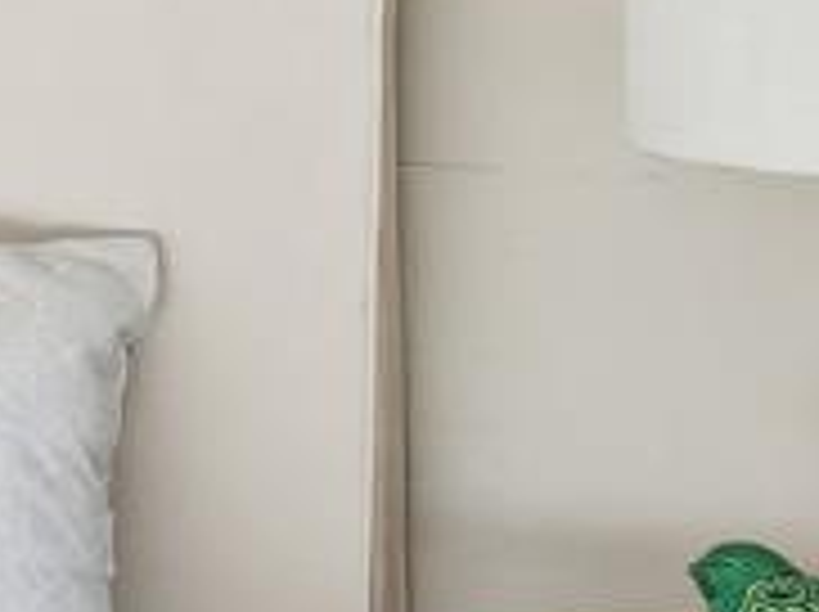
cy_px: -115
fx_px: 2623
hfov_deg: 10.6
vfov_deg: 13.0
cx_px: -1773
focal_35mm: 111
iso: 400
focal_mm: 14
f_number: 8
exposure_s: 1/100
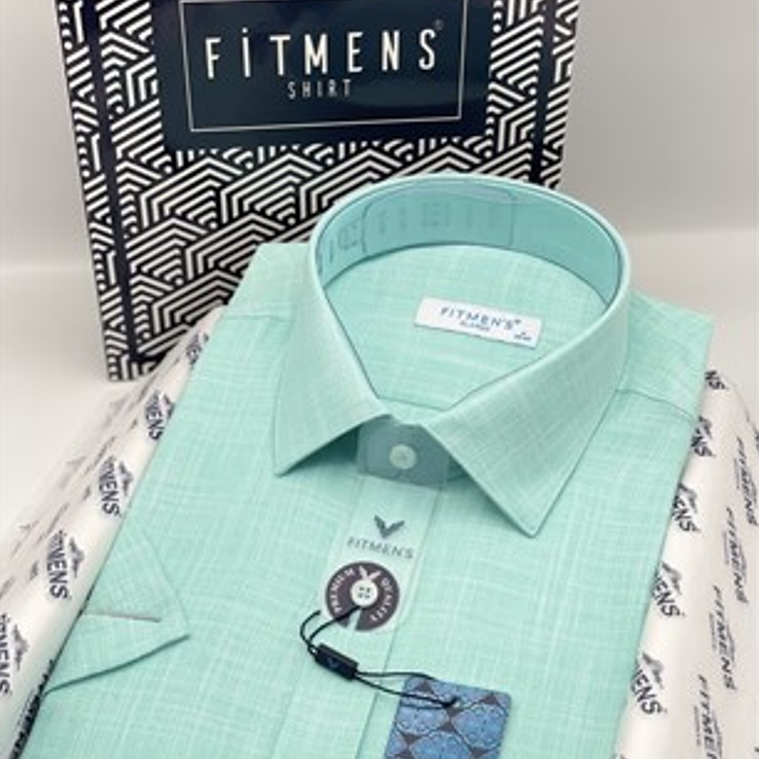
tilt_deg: -39.6
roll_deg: -0.2
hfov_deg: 27.7
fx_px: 1538
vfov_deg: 27.6
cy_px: 477
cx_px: 377
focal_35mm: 62
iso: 25
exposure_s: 1/122
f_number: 2
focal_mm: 6
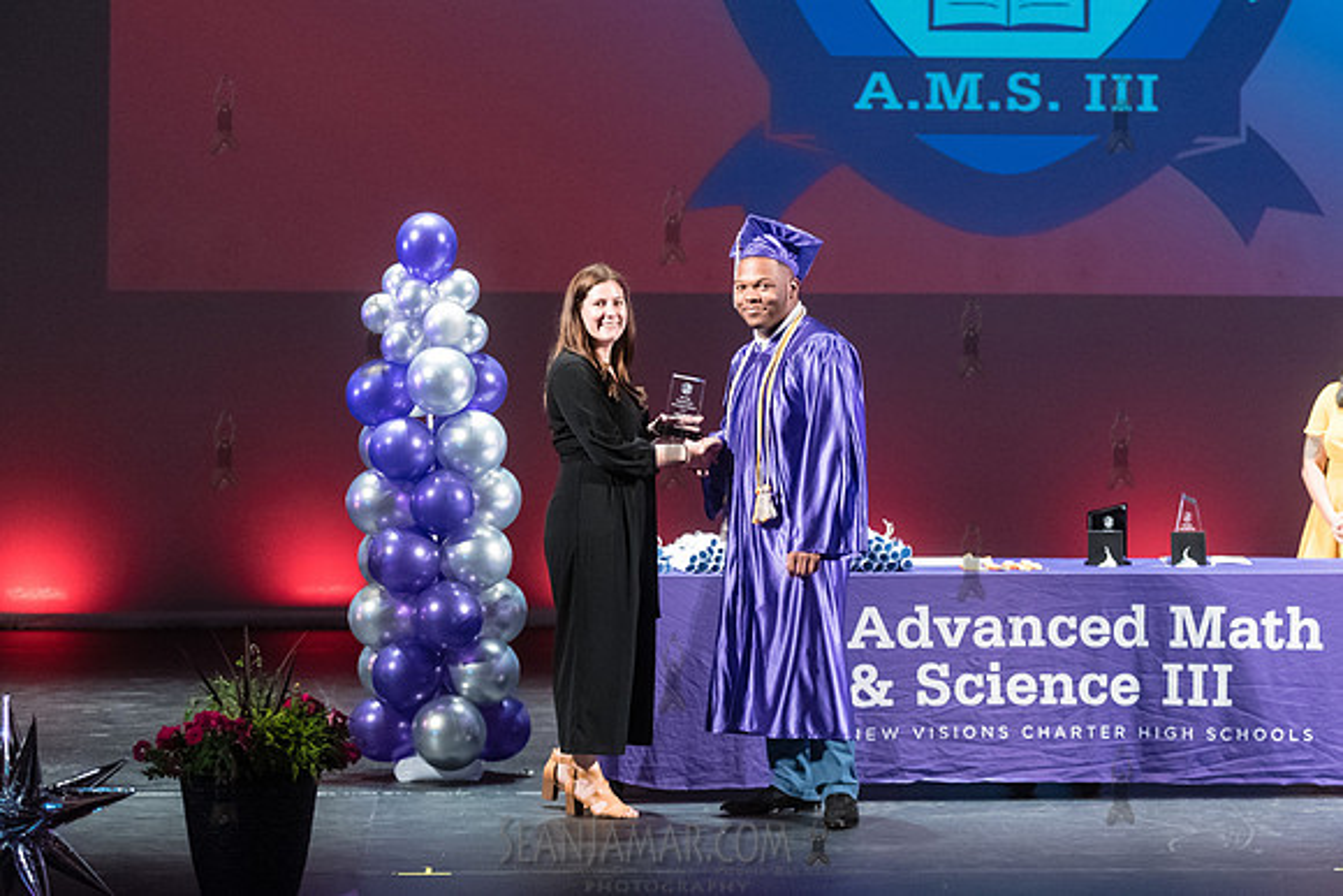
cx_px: 754
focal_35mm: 119
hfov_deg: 17.3
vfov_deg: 11.6
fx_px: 4424
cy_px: 386
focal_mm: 100
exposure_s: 1/320
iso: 4000
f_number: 2.8
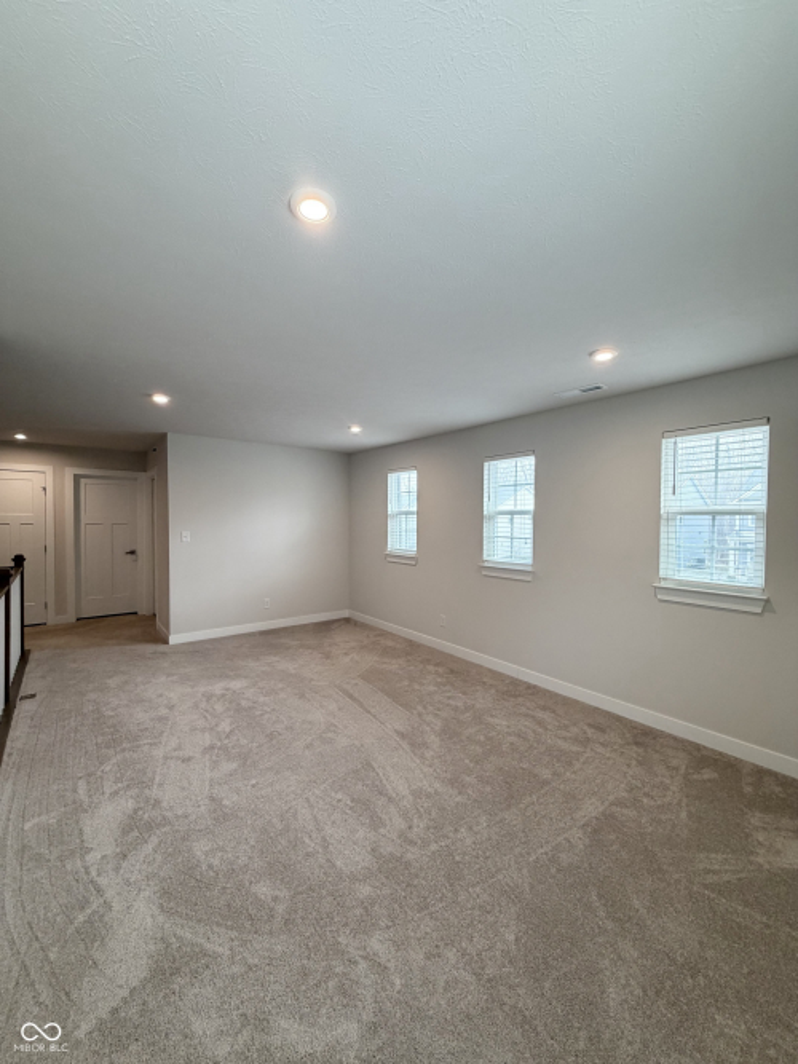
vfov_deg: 102.1
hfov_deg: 85.7
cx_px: 399
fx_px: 430
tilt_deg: -1.3
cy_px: 532
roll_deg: -0.7
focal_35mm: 14
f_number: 2.2
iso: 200
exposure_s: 1/120
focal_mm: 2.22
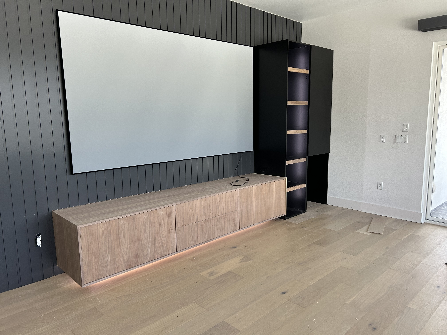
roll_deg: +1.2
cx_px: 224
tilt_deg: -8.3
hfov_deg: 67.3
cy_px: 168
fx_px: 336
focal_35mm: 26
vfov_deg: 53.1
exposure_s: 1/79
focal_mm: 5.7
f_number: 1.5
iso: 125
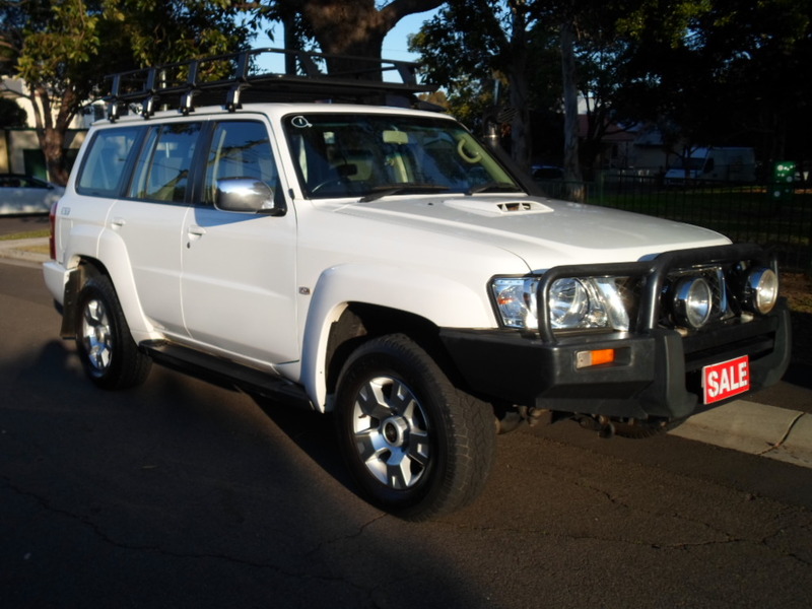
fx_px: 844
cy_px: 304
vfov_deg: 39.7
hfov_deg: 51.4
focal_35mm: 36
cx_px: 406
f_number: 3
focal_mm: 6.5
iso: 80
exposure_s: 1/750
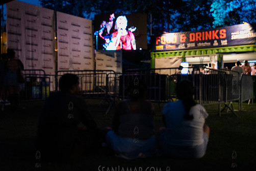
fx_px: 256
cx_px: 135
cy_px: 85
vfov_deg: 36.9
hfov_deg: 53.1
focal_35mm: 36
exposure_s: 1/160
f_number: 2.8
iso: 6400
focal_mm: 31
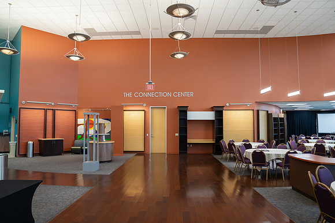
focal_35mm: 25
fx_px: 233
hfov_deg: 71.5
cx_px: 168
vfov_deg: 51.3
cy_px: 112
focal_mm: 25
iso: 2000
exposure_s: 1/125
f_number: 5
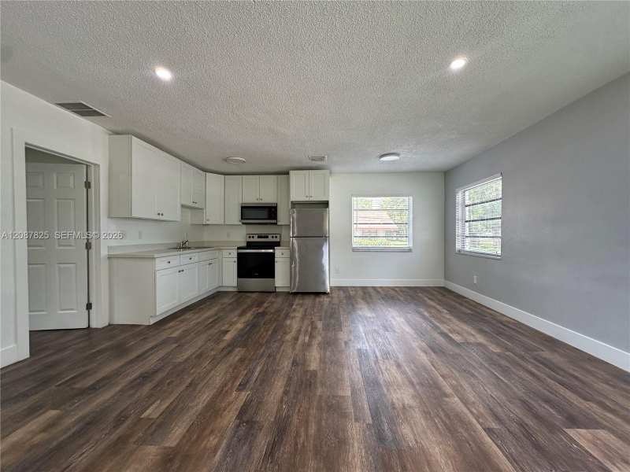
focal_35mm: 14
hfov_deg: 102.1
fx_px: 255
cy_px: 236
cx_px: 315
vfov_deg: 85.7
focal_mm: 2.22
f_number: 2.2
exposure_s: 1/120
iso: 125
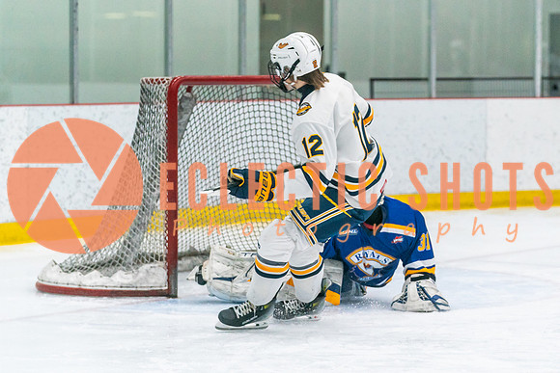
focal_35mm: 162
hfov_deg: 12.7
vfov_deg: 8.5
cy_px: 203
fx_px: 2516
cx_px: 336
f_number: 2.8
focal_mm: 107
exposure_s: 1/1250
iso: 3200
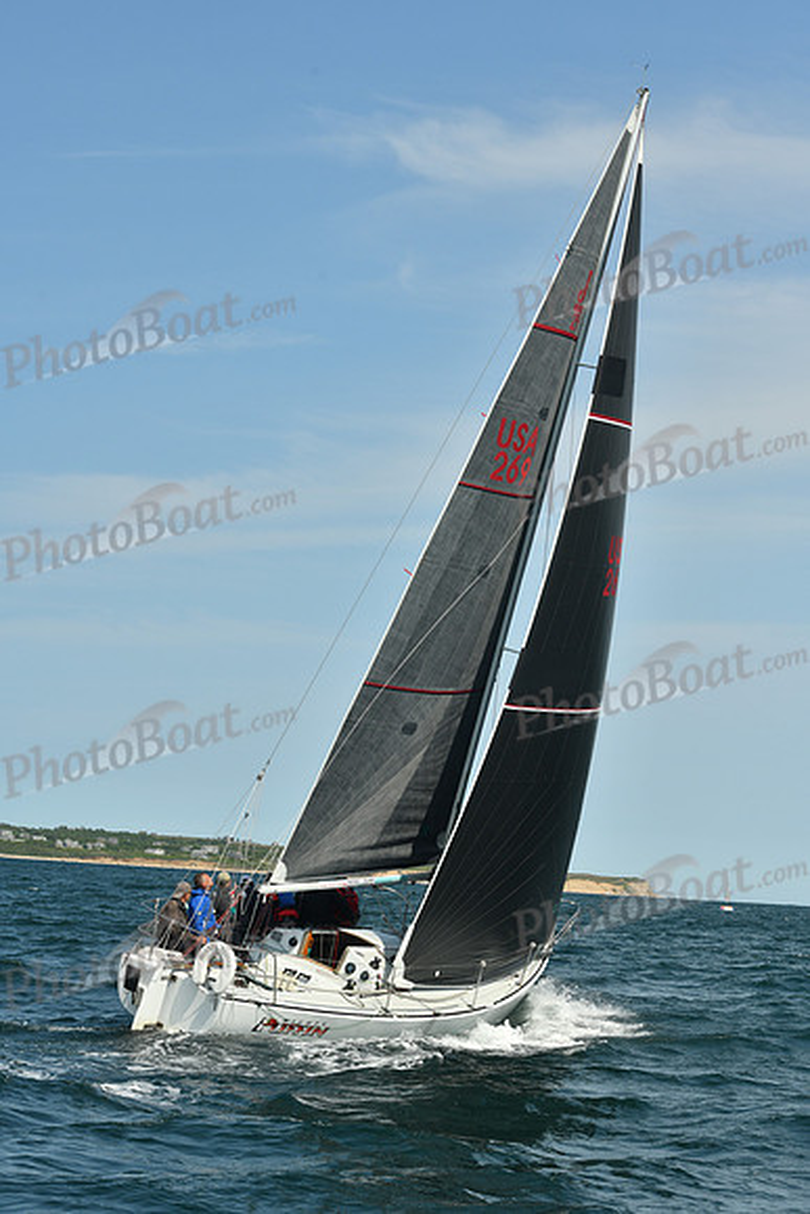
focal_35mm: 70
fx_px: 2361
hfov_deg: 19.5
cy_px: 607
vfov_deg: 28.8
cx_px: 405
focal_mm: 70
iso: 320
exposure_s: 1/1250
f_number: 9
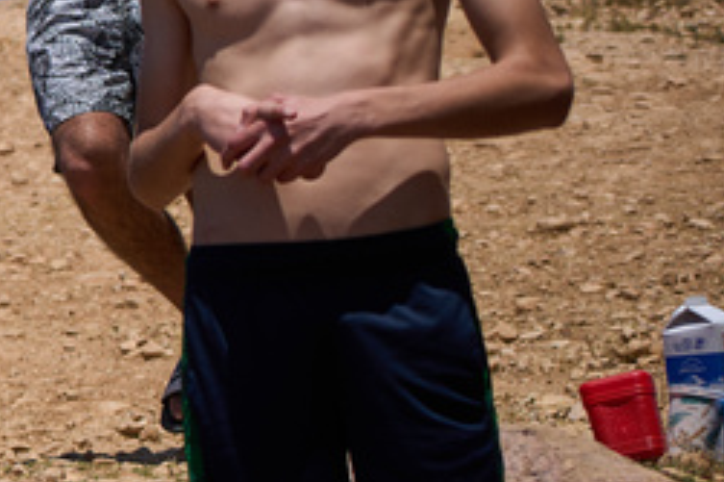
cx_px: -733
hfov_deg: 12.6
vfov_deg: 9.6
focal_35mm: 143
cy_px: 393
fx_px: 2874
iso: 50
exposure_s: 1/3200
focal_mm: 35
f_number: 2.5
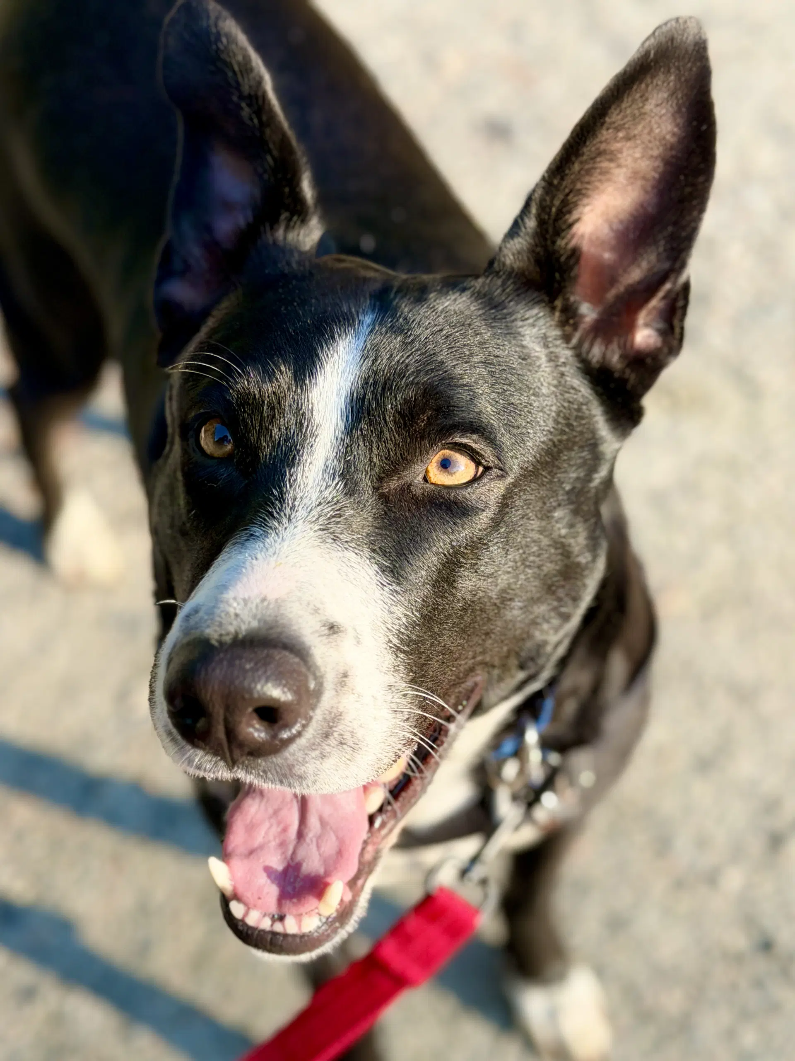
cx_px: 398
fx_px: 1470
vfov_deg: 39.7
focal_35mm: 48
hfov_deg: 30.3
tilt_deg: -50.6
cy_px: 530
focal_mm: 6.76
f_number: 1.78
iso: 64
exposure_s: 1/1055
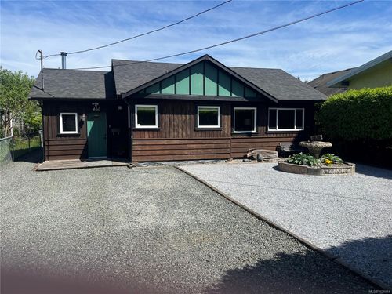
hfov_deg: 67.3
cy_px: 147
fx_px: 294
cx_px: 196
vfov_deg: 53.1
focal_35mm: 26
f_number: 1.6
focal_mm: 5.1
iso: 50
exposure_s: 1/3521
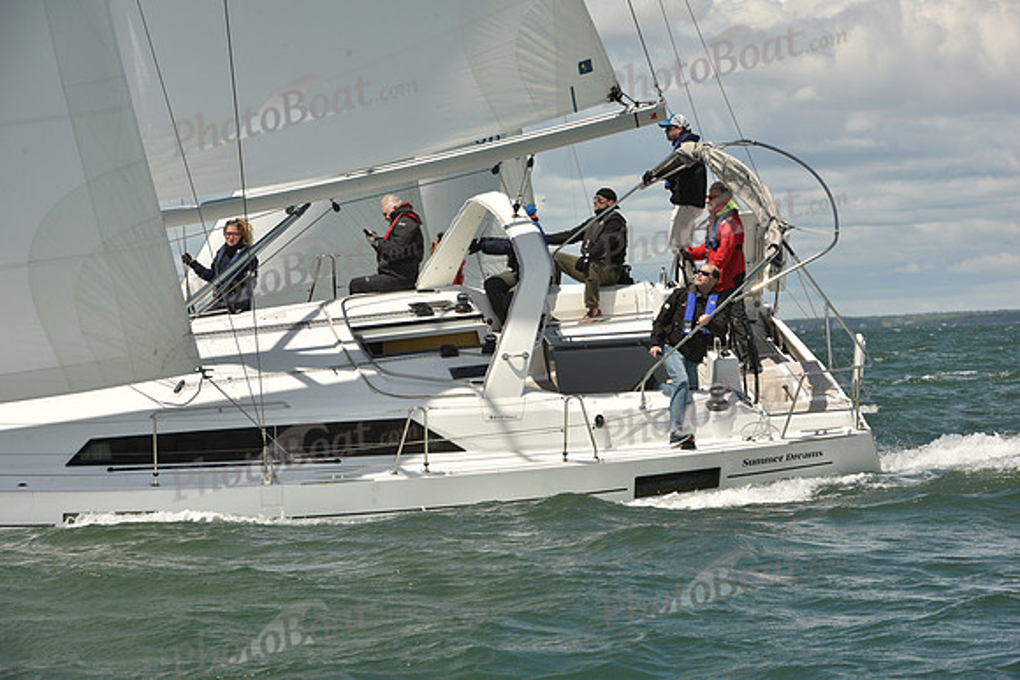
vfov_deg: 8.1
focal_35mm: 170
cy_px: 340
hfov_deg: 12.1
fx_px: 4818
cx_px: 510
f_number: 13
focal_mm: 170
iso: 320
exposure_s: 1/800
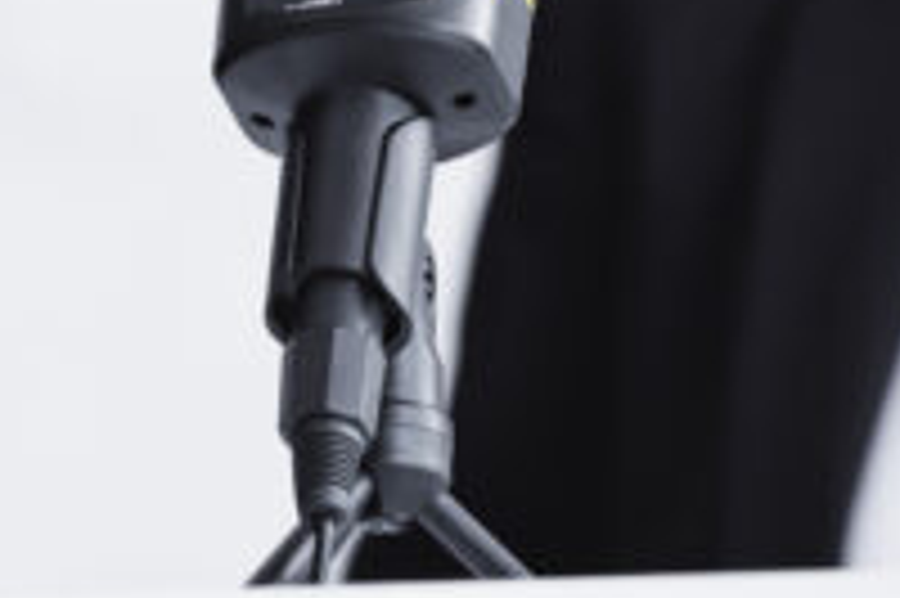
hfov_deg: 2.7
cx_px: 490
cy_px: 151
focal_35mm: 769
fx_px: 19209
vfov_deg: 1.8
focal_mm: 200
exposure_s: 1/200
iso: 250
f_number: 3.5
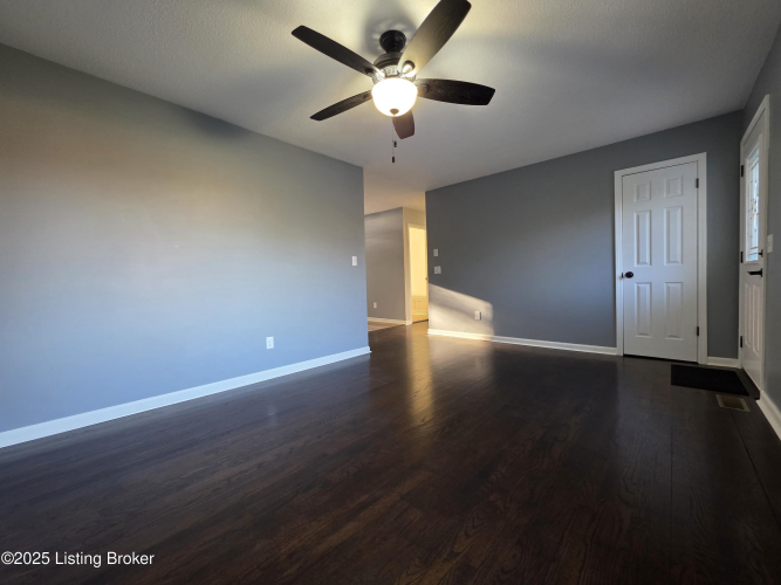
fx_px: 293
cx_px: 390
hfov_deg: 106.2
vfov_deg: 89.9
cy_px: 292
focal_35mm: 13
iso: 200
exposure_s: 1/60
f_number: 1.9
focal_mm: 2.2
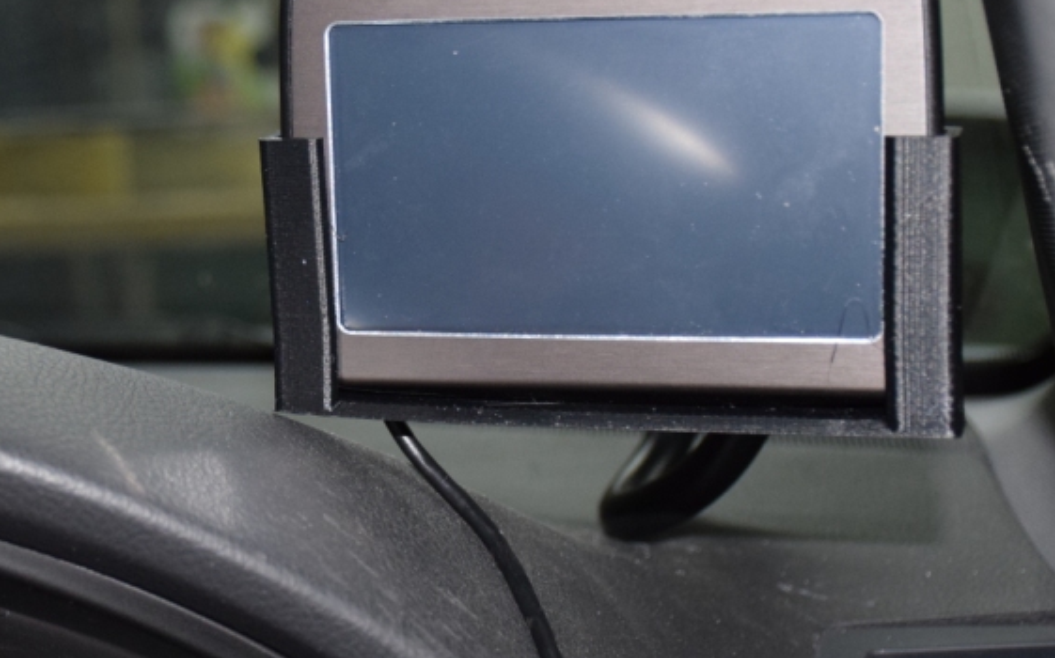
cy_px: 318
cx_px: 299
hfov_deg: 21.7
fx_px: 2730
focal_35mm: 95
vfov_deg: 13.7
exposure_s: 1/60
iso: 1800
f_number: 4.2
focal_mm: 34
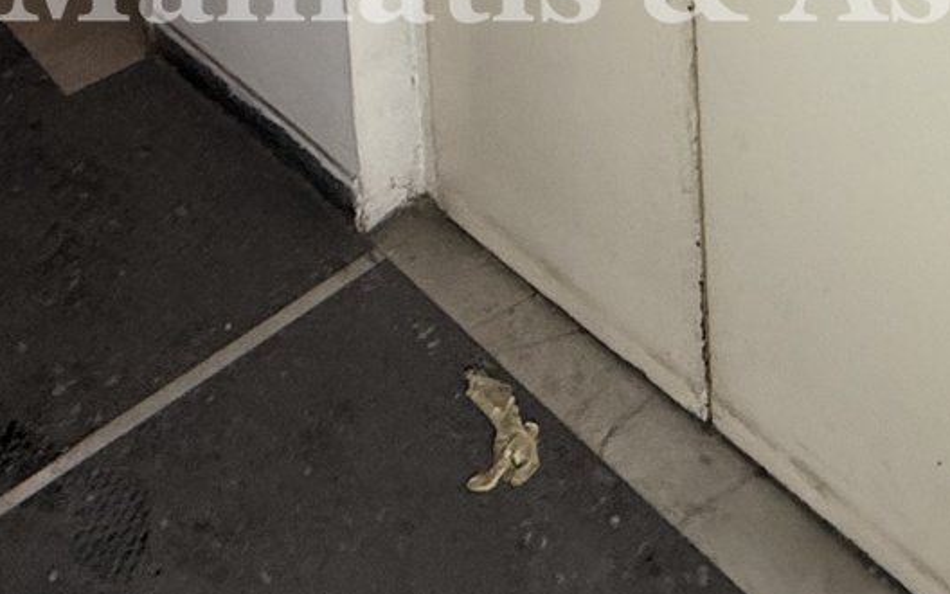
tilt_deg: -3.7
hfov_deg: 36.4
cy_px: -675
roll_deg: +1.9
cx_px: 745
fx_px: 1398
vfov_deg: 16.5
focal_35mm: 54
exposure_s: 1/75
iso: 320
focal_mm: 2.22
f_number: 2.2
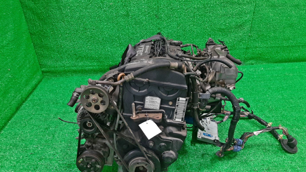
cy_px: 115
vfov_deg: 39.7
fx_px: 235
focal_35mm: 29
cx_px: 153
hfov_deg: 66.1
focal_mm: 3.93
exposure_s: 1/50
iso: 137
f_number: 1.7
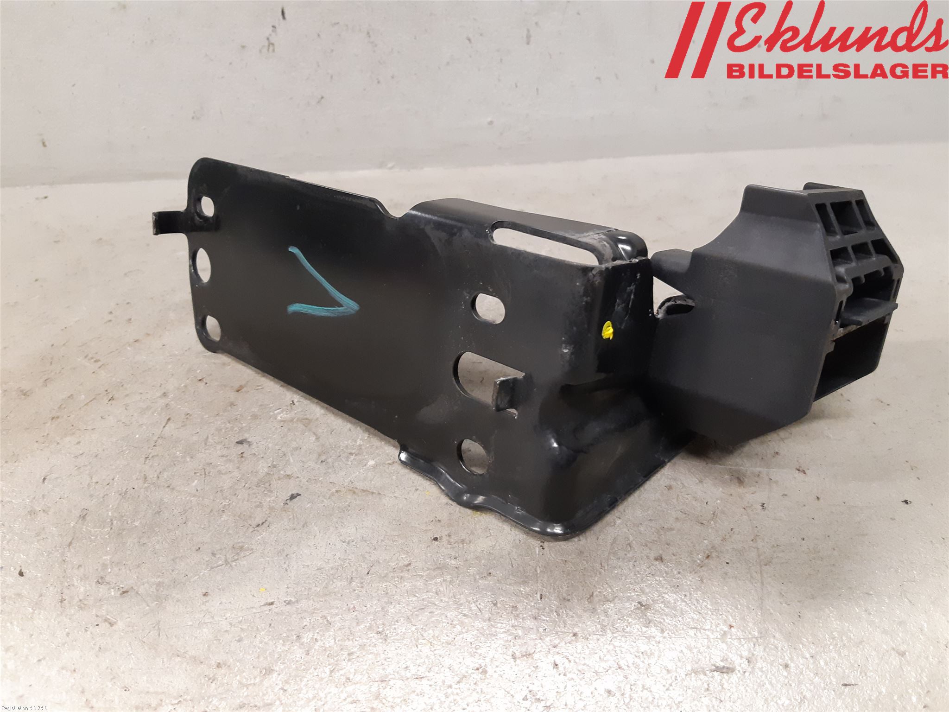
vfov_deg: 53.1
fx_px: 713
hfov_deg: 67.3
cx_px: 474
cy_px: 356
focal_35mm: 26
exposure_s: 1/50
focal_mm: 3.93
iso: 320
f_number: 1.7
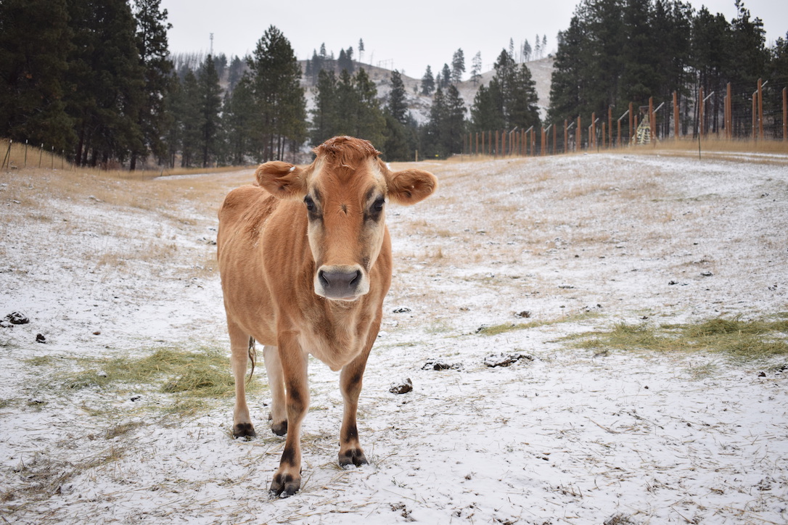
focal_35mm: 38
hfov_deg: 51.3
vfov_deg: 35.5
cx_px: 394
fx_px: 821
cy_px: 262
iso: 320
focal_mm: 25
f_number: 4
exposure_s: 1/250
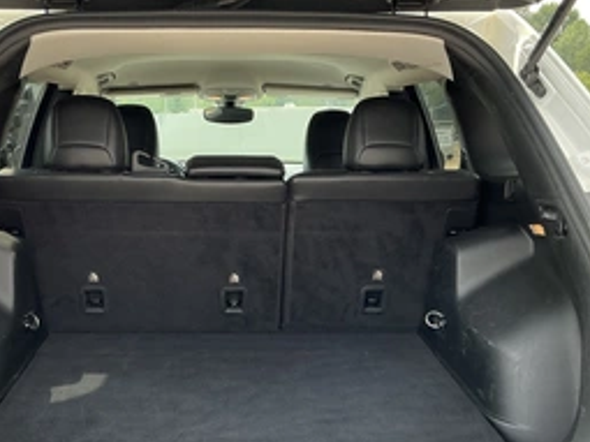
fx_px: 750
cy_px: 271
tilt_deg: -10.1
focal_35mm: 44
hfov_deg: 42.8
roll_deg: +0.2
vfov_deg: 32.7
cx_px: 238
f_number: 1.8
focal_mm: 3
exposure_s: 1/171
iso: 32
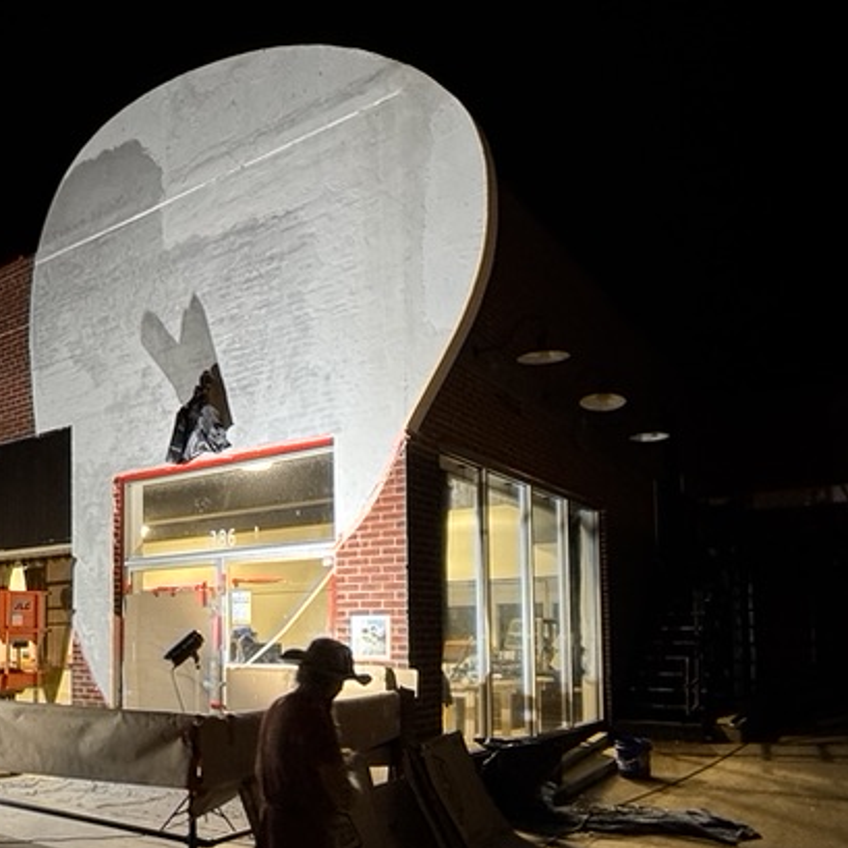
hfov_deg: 48.7
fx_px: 859
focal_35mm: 31
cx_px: 137
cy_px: 595
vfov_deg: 51.1
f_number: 2.2
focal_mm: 2.22
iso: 400
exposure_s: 1/60
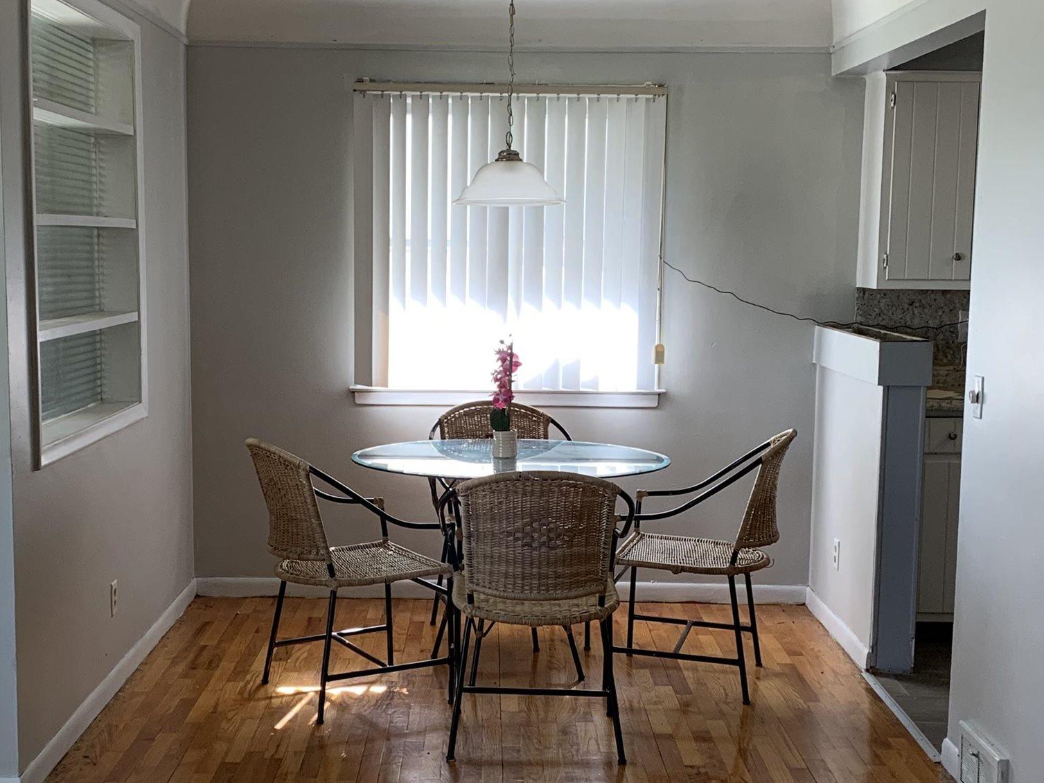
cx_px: 481
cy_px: 468
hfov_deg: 36.2
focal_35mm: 53
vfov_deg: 27.5
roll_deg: -0.8
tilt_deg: -8.2
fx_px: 1598
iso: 100
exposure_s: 1/87
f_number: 1.8
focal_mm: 4.25
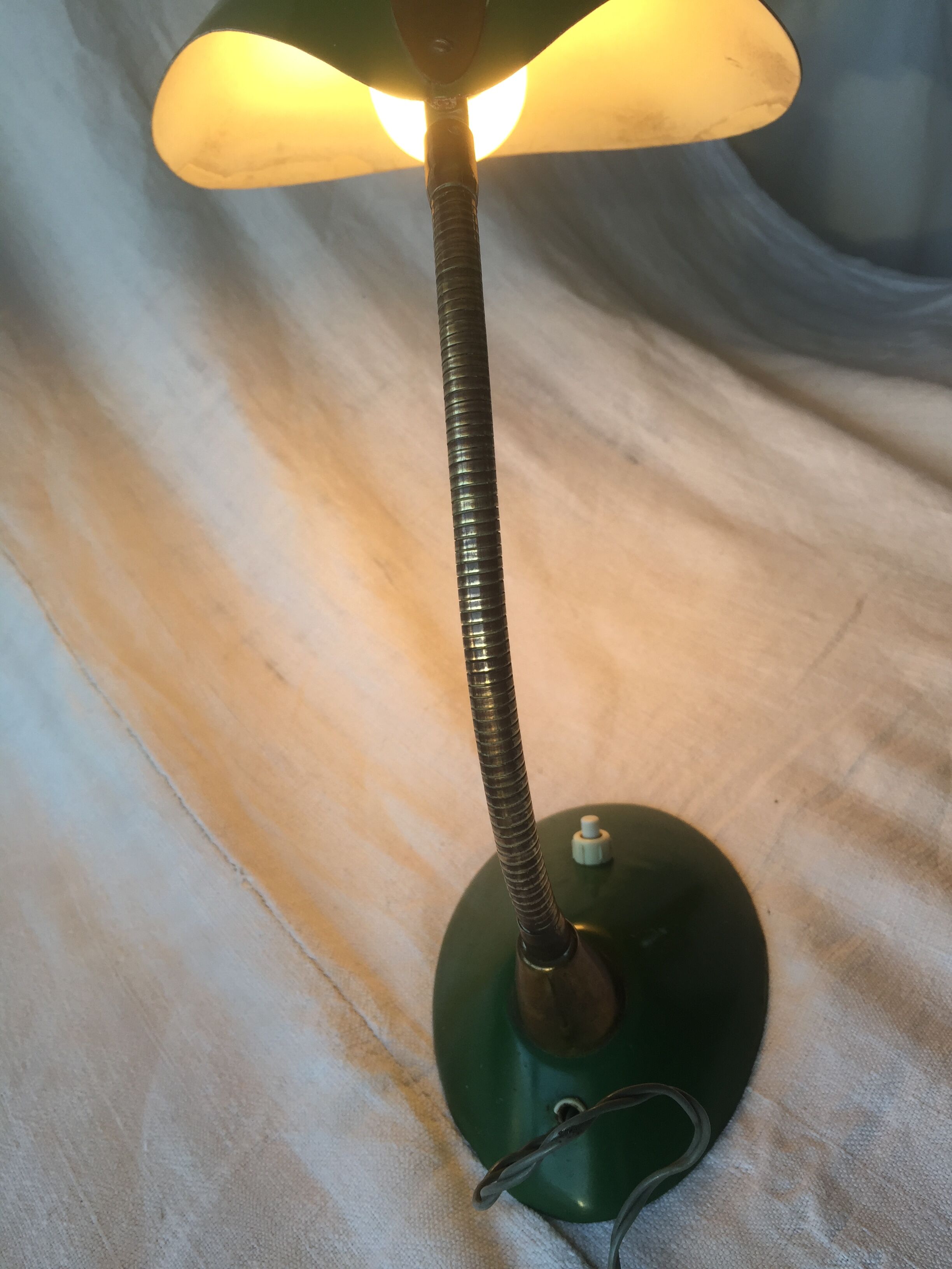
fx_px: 1063
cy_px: 634
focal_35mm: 29
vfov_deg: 61.7
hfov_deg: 48.2
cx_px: 476
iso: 32
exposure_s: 1/134
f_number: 2.2
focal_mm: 4.15
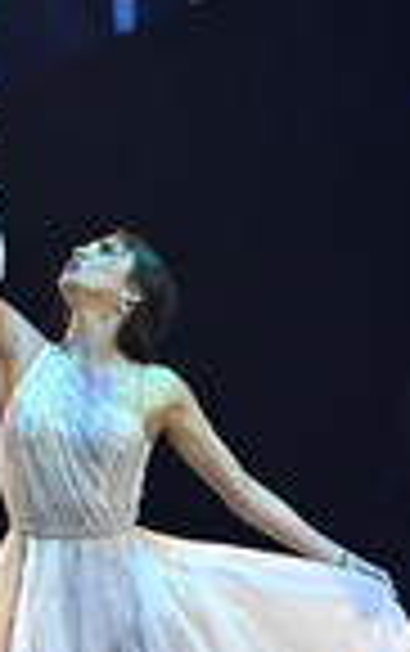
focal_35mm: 288
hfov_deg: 4.6
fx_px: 5134
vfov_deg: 7.3
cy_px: 603
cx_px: -20
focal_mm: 91
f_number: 4.5
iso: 1600
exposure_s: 1/500
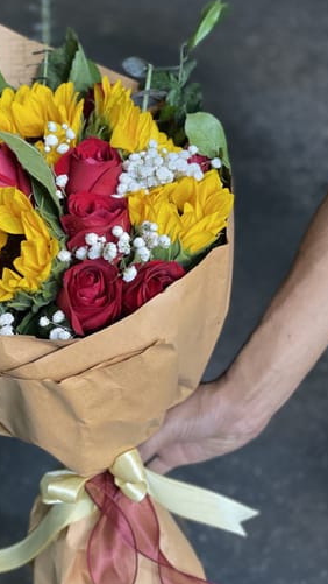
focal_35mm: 95
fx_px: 1468
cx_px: 66
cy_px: 350
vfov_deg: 22.4
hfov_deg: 12.7
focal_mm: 7.5
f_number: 2.2
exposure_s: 1/33
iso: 160
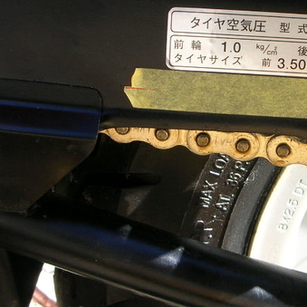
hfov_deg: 23.3
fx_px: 732
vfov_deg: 23.6
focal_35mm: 73
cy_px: 107
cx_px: 243
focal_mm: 5.8
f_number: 3
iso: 50
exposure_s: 1/94.5
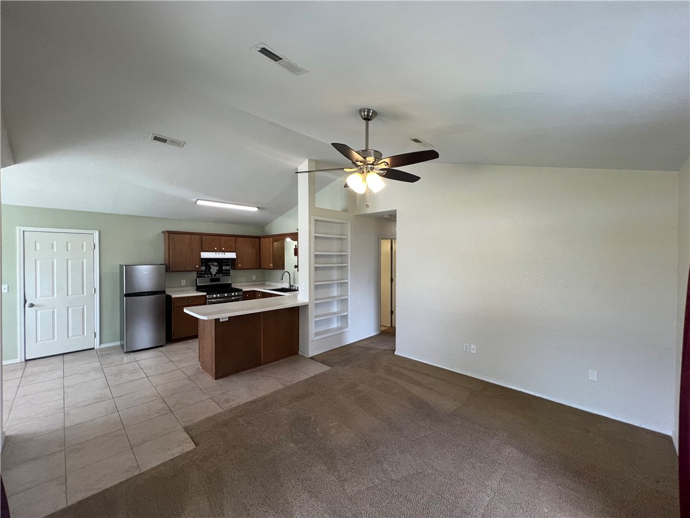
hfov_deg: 106.2
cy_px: 259
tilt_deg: +0.1
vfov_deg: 89.9
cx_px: 345
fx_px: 259
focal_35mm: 13
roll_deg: -0.1
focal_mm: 1.57
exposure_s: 1/120
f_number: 1.8
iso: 125
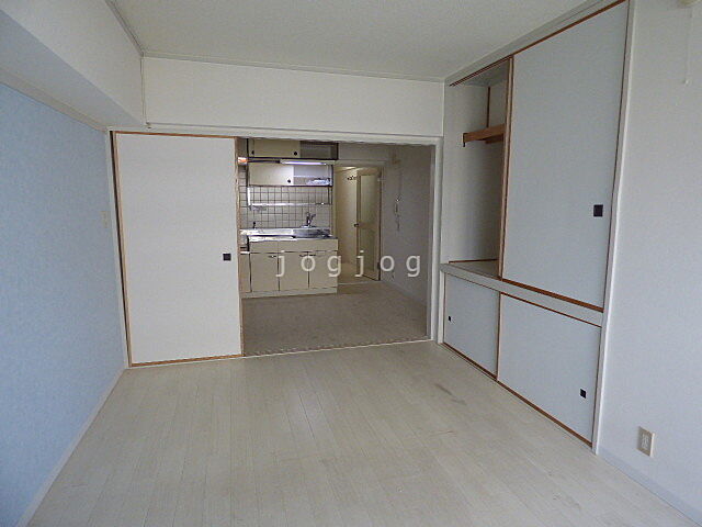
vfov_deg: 66.0
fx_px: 406
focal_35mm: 20
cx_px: 351
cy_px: 264
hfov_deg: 81.7
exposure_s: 1/60
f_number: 2.8
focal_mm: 3.58
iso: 200
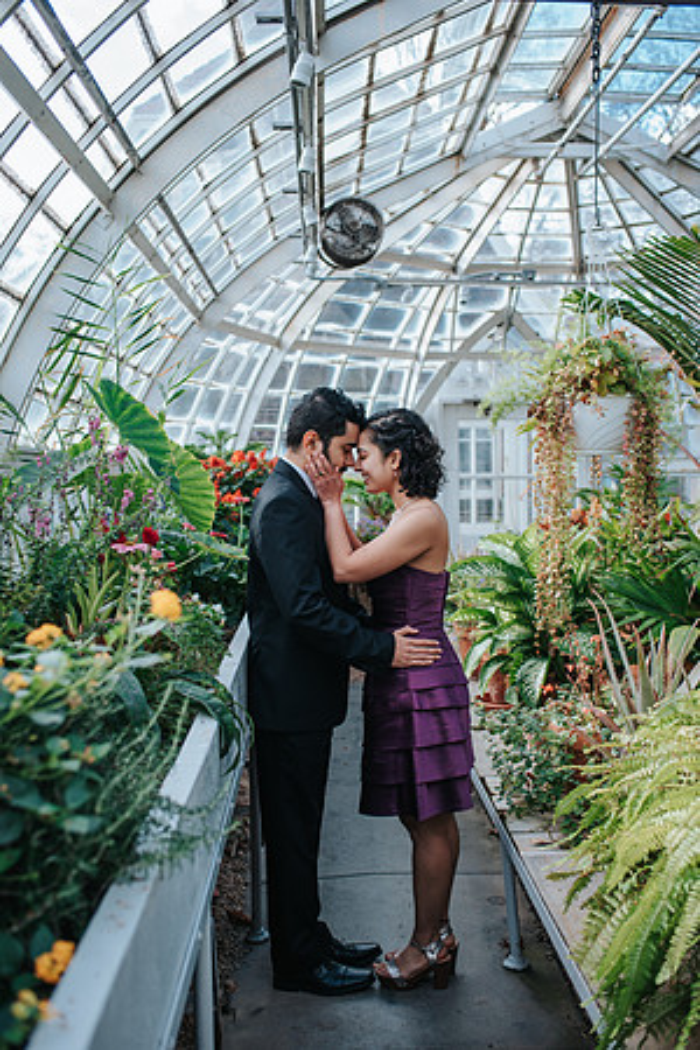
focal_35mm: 35
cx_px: 350
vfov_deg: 54.4
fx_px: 1021
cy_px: 525
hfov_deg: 37.9
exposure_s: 1/500
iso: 360
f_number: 3.2
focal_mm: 35
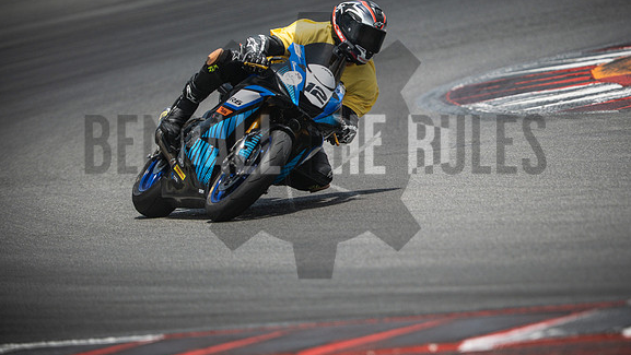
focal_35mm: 442
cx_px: 315
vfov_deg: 2.8
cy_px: 146
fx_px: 7398
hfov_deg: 4.9
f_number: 2.8
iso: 500
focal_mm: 280
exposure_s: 1/4000
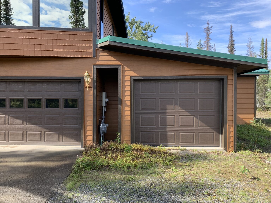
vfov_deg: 53.1
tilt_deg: -1.3
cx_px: 136
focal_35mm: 26
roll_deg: +0.8
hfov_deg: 67.3
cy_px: 102
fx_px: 204
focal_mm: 4.25
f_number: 1.8
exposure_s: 1/471
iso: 25
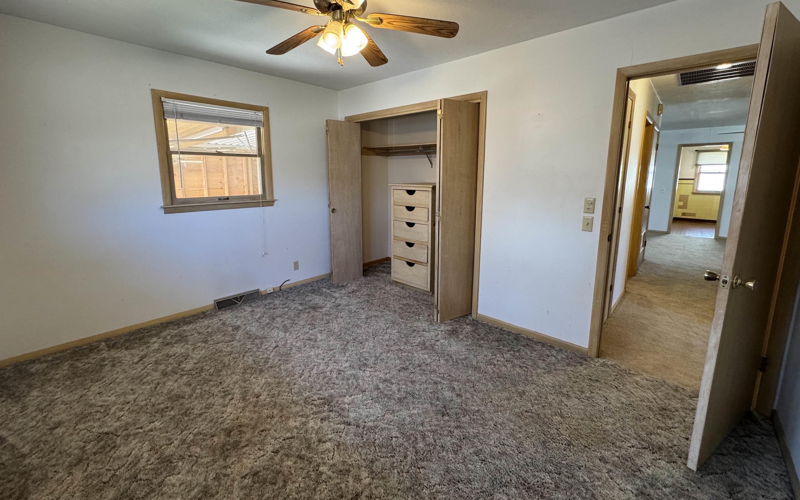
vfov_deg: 74.6
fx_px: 327
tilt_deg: -9.6
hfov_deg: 101.5
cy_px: 226
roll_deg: -0.2
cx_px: 398
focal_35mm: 15
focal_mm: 2.22
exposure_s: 1/60
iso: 250
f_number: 2.2
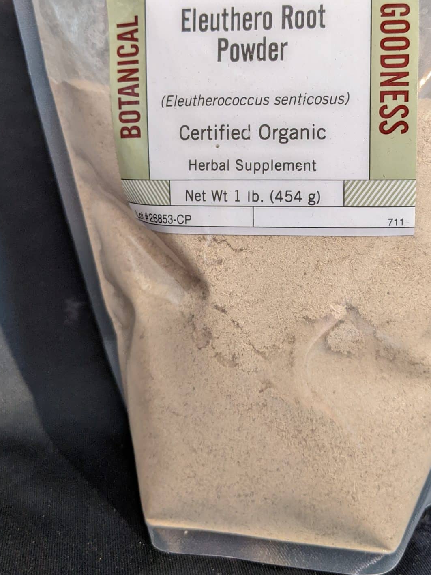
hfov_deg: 36.4
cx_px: 289
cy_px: 200
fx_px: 648
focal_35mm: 39
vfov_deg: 47.2
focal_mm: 4.44
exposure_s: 1/24
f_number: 1.8
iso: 103
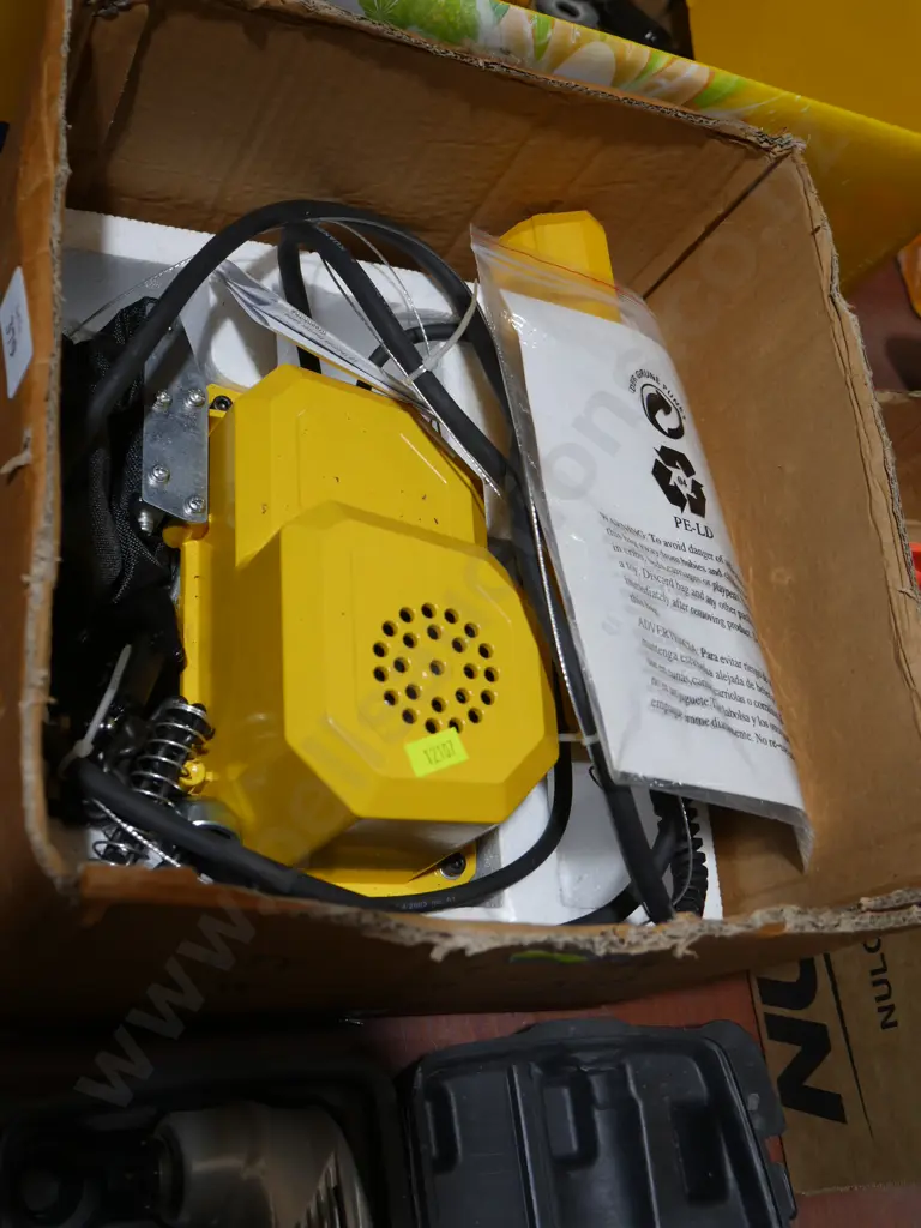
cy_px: 614
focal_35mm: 42
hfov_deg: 34.3
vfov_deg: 44.8
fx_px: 1490
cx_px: 460
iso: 200
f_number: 4.6
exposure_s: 1/60
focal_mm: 21
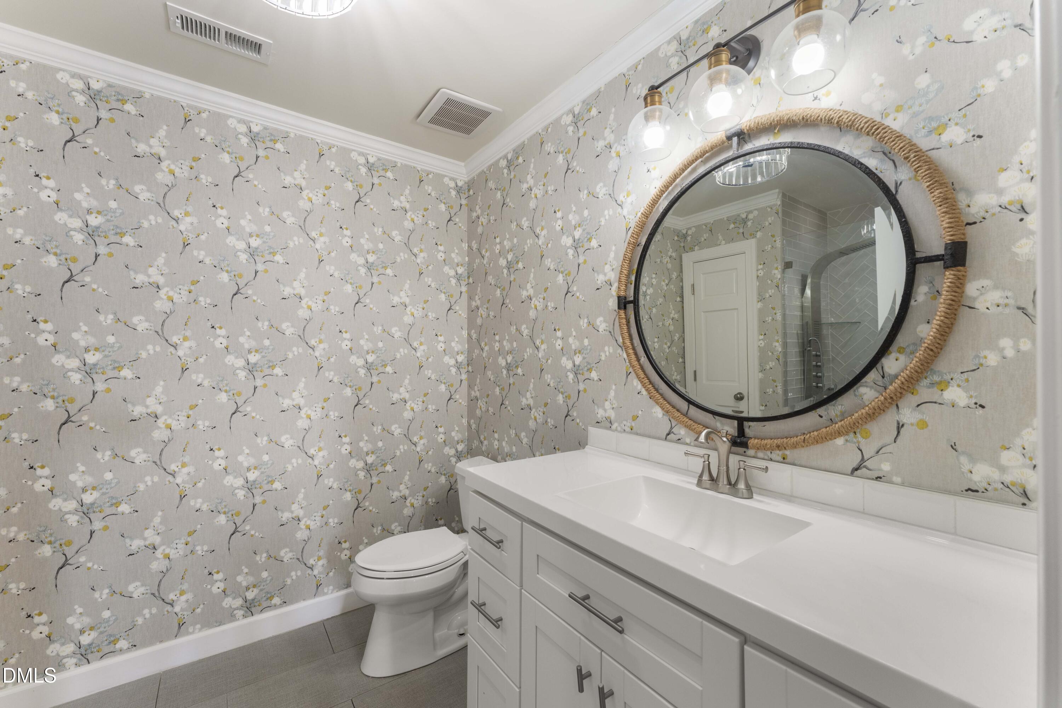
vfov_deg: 81.2
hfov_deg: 104.3
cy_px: 354
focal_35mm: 14
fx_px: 413
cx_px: 531
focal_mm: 14
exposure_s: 1/15
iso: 800
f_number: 8
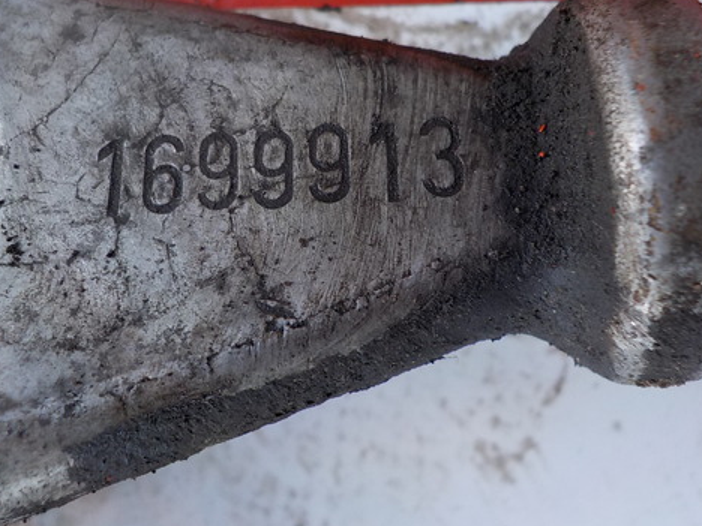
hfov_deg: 45.7
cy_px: 183
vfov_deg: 34.9
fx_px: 831
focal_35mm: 41
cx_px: 315
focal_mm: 4.1
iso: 125
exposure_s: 1/50
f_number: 3.3
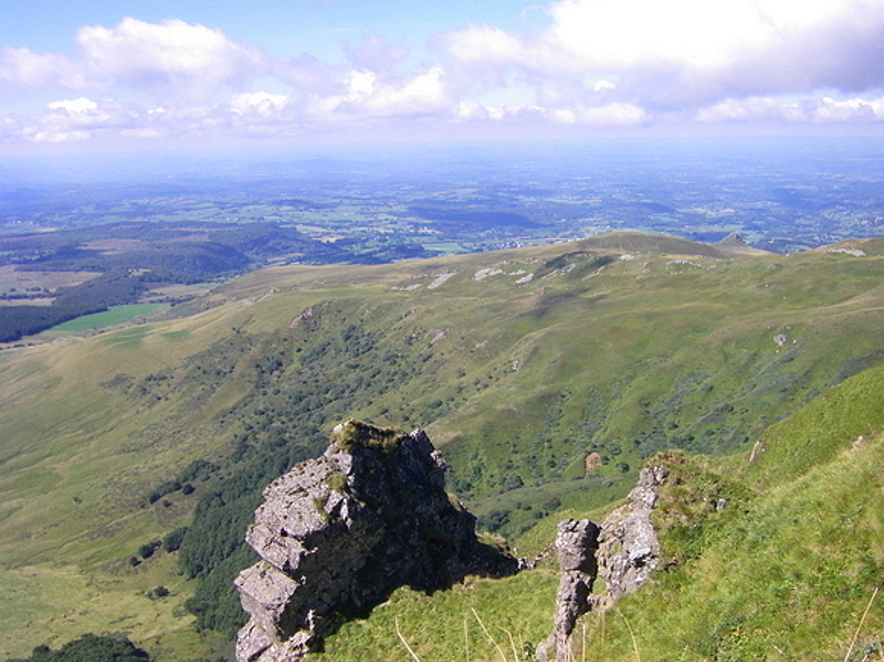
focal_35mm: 42
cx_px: 472
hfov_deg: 44.8
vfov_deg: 34.3
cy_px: 348
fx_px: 1072
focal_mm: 6.3
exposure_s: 1/160
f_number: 7
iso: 80
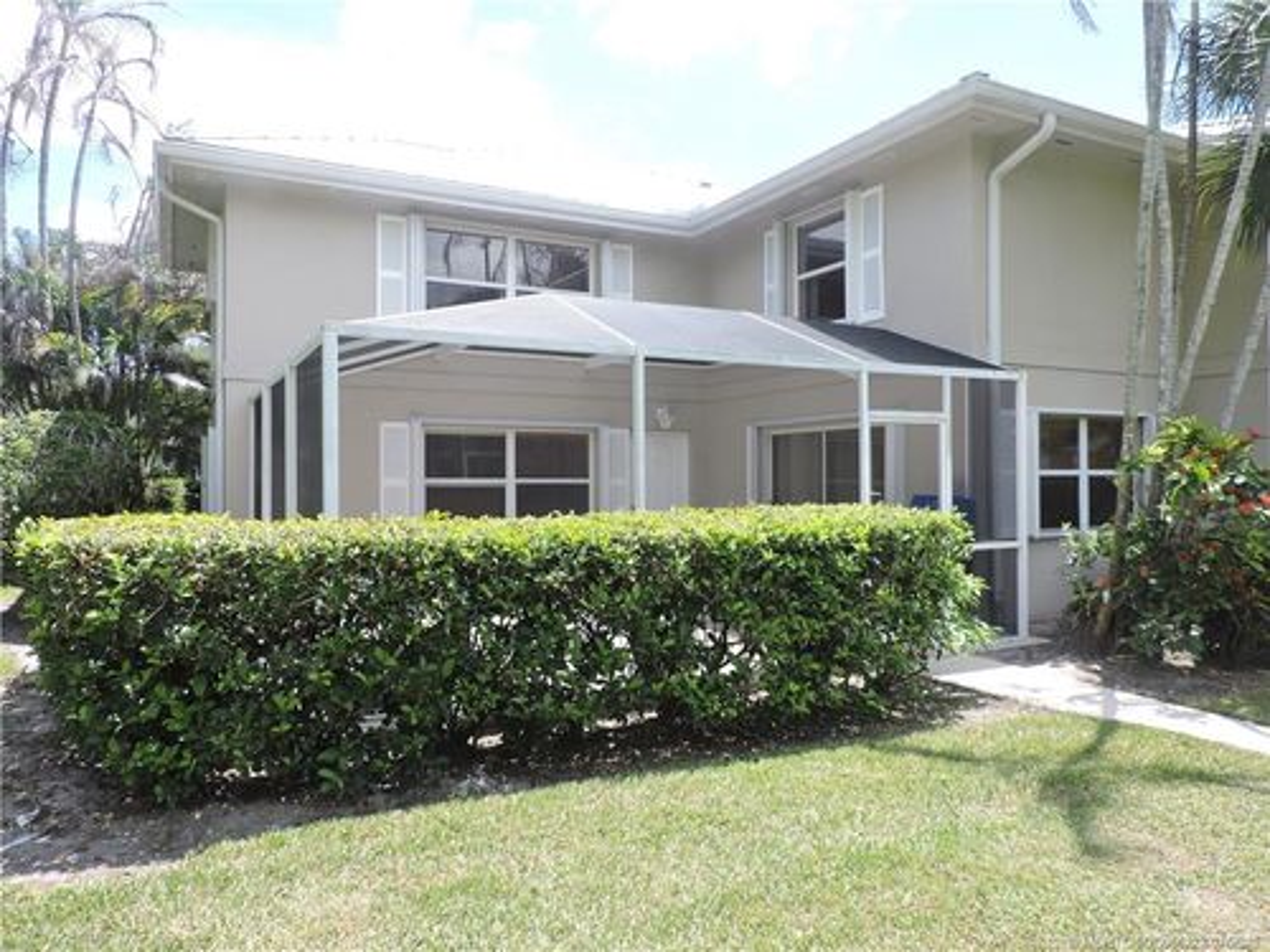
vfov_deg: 56.8
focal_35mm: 24
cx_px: 635
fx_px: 881
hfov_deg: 71.6
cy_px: 476
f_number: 3
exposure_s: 1/400
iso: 100
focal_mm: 4.3
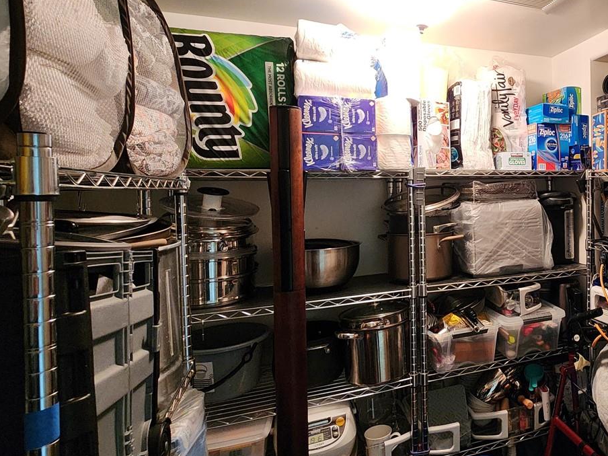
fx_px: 404
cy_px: 194
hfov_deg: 65.7
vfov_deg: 58.6
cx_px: 504
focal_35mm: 23
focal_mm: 2.2
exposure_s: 1/40
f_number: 2.2
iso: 320
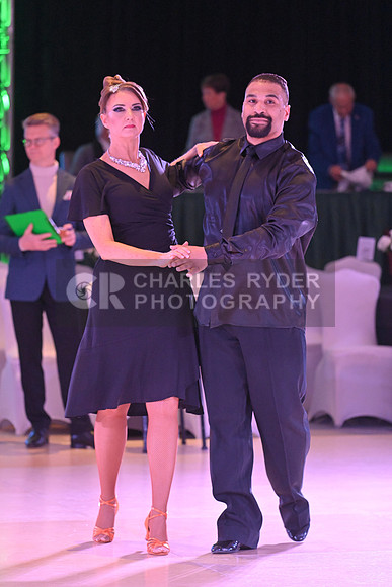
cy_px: 294
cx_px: 196
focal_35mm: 180
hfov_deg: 7.6
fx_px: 2938
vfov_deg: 11.4
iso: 5000
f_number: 5
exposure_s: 1/400
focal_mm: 180
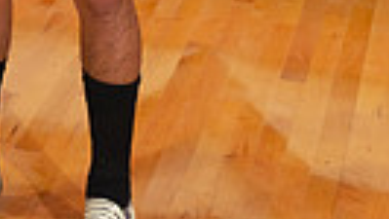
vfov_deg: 7.2
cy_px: -362
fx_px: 1610
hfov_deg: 13.5
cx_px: -32
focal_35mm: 156
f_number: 4
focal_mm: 44
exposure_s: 1/250
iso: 1000
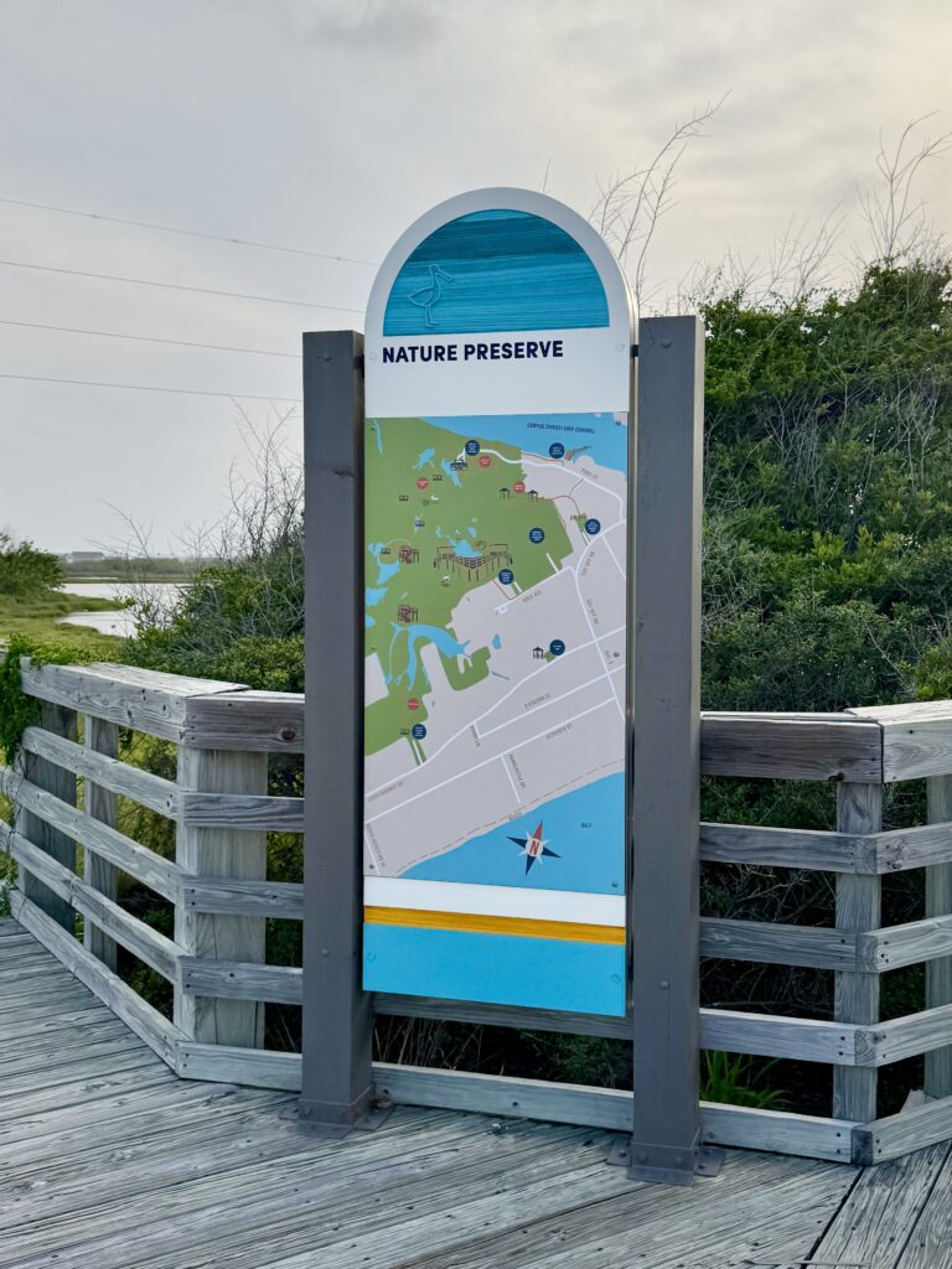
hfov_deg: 56.8
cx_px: 476
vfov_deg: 71.6
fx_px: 880
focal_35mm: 24
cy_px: 634
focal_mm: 6.76
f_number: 1.78
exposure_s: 1/4167
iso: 80
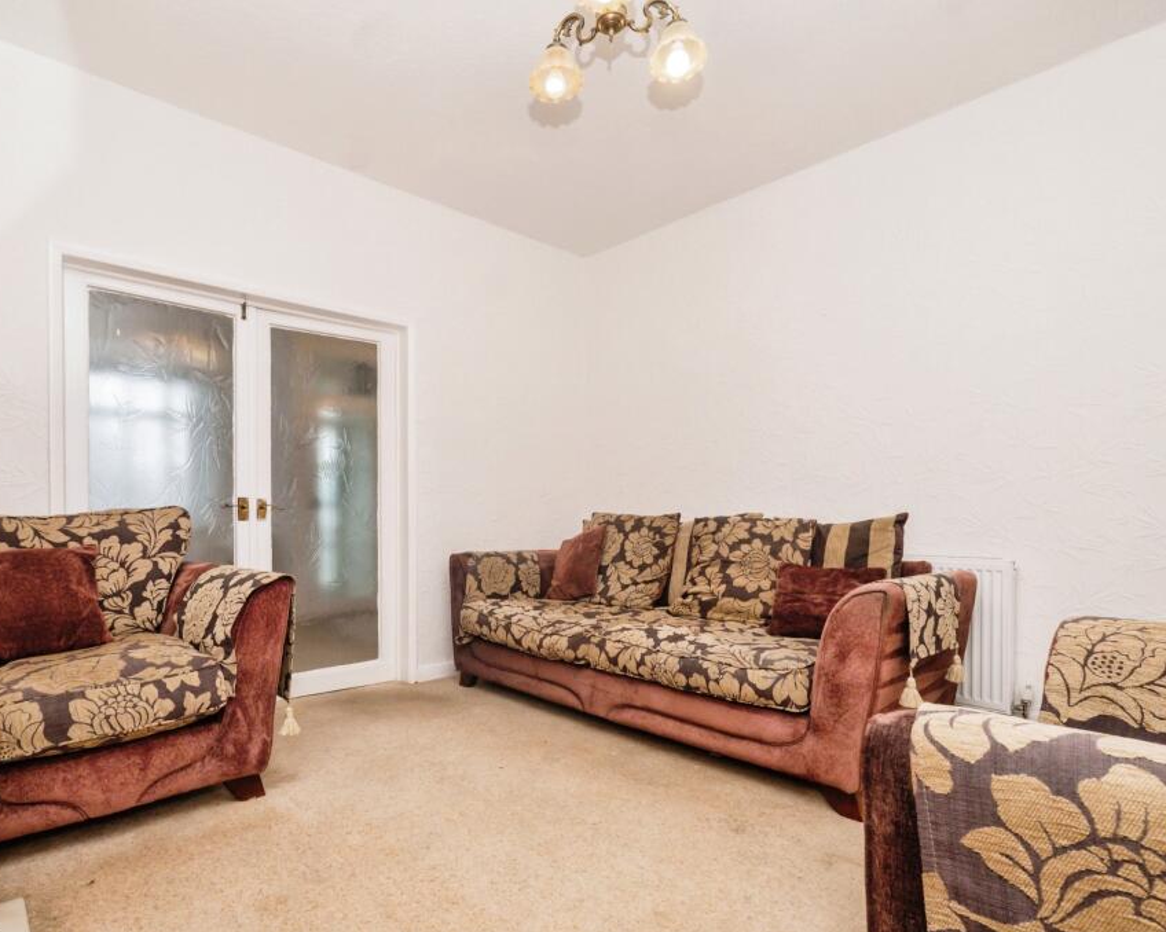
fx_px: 587
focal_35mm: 17
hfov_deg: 89.4
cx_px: 529
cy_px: 468
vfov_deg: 77.0
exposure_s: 1/200
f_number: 7.1
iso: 800
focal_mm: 10
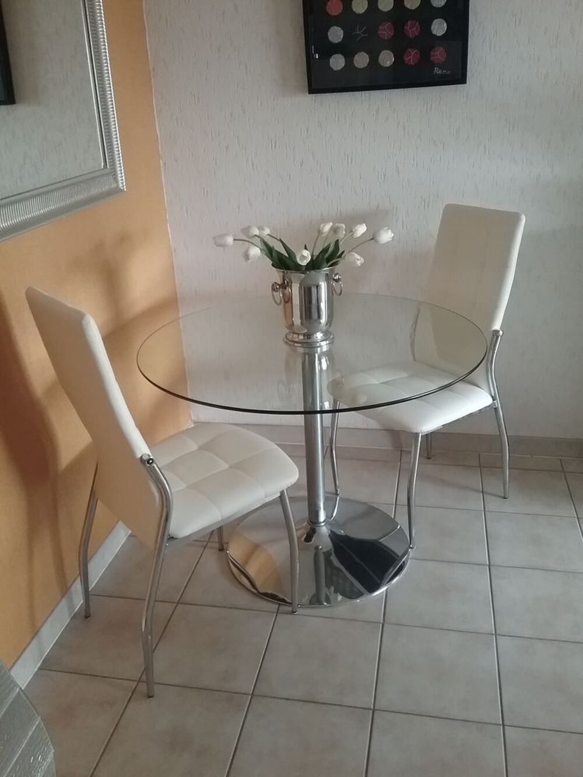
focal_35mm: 31
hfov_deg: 45.4
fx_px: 696
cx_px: 292
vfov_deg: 58.3
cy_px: 388
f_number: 2.2
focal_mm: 3.3
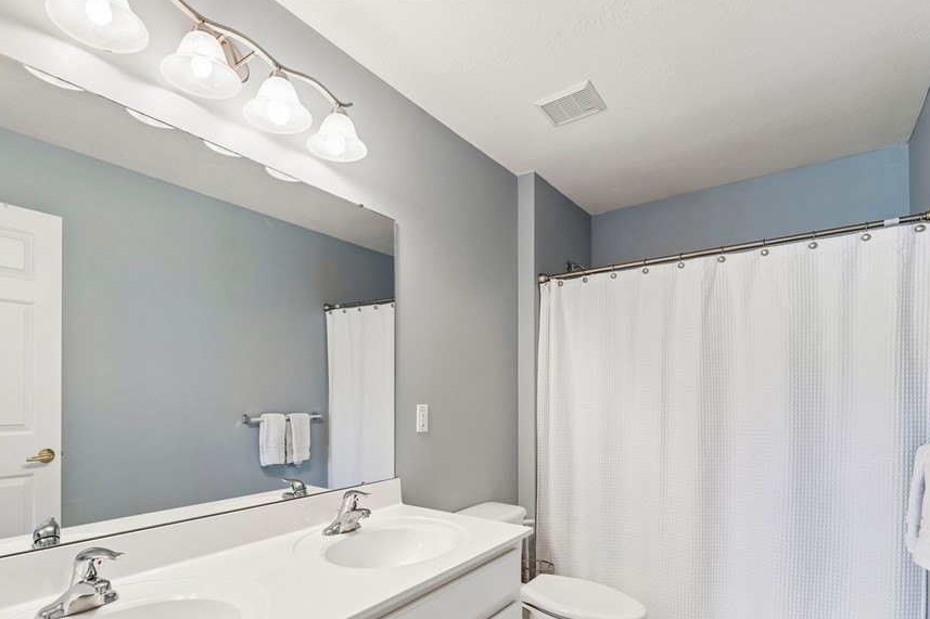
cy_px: 386
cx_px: 388
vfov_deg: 62.6
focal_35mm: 19
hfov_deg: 85.1
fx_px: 501
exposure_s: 1/15
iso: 200
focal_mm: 15.3
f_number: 5.6
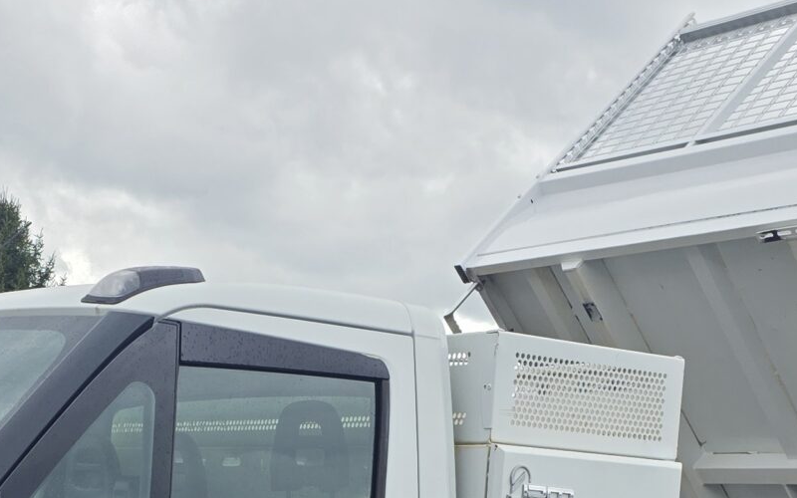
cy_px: 698
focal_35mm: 78
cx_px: 308
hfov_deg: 26.4
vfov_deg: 15.7
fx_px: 1694
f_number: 1.7
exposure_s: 1/2077
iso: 80
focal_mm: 6.25
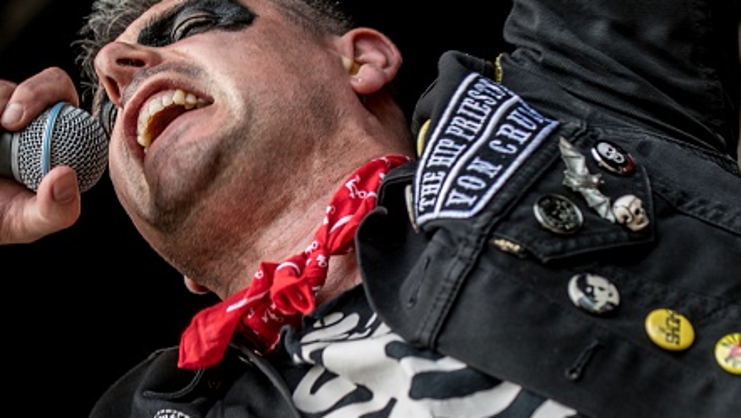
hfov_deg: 12.0
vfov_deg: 6.8
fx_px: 3518
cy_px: 275
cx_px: 317
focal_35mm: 179
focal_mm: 70
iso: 64
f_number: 4
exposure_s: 1/160
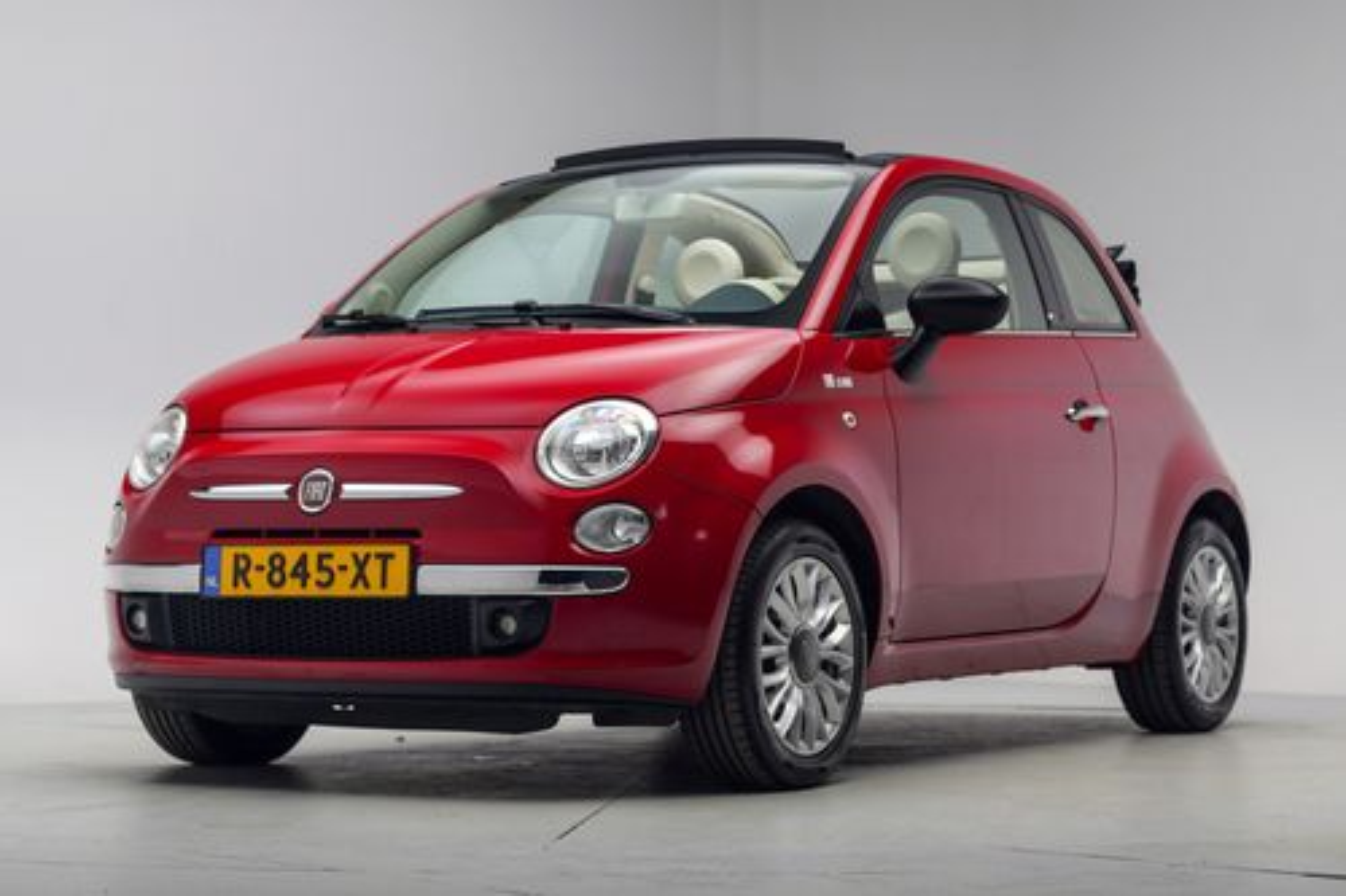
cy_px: 448
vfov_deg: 27.0
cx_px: 673
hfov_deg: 39.6
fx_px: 1869
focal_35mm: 50
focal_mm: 50
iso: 100
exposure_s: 1/13
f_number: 4
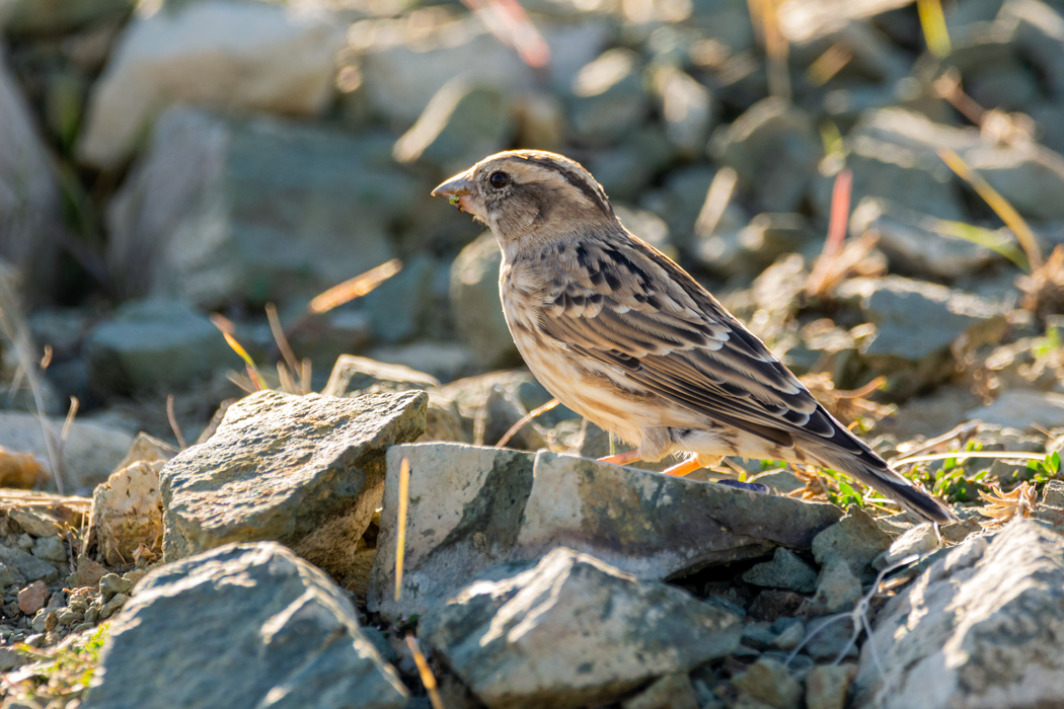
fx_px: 22165
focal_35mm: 750
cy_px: 354
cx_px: 532
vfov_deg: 1.8
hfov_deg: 2.7
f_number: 7.1
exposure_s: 1/500
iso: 640
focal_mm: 500
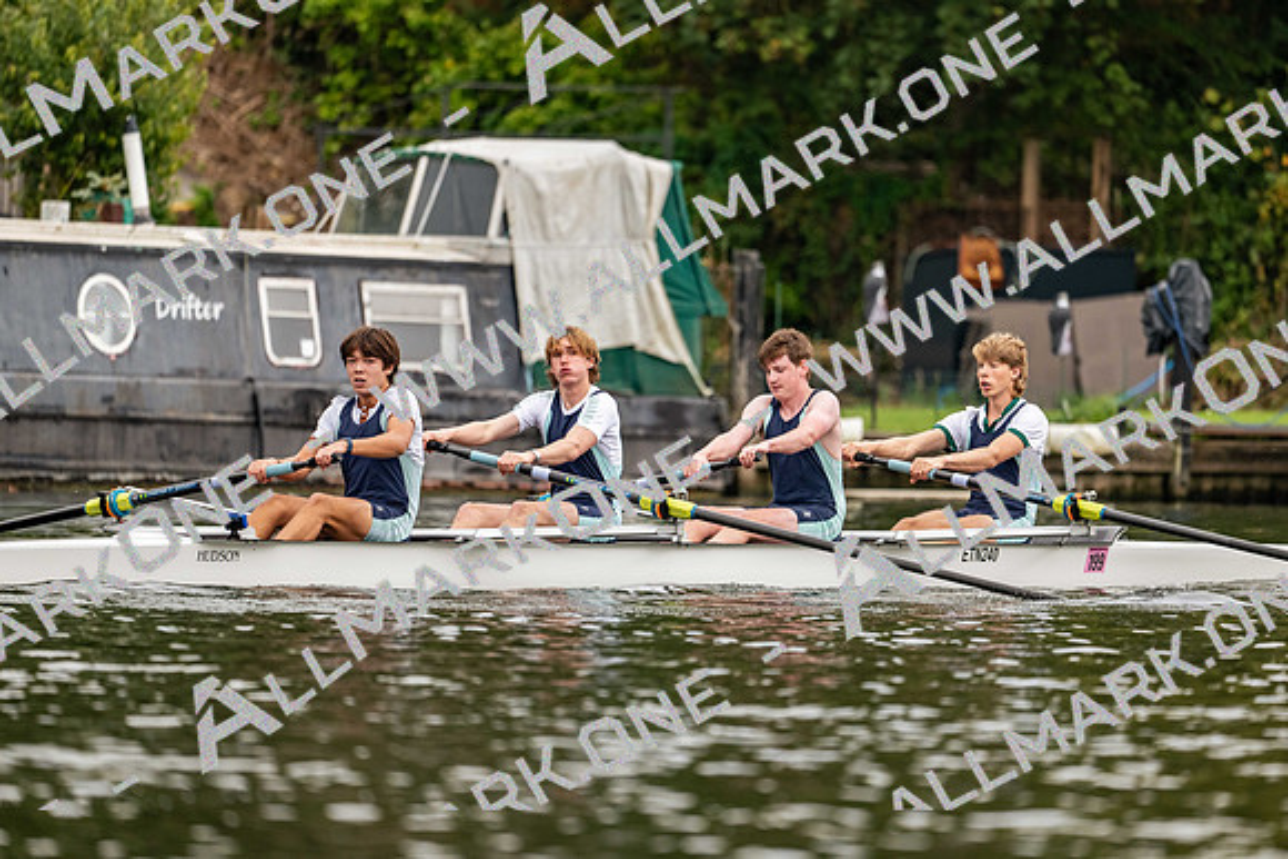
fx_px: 14314
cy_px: 430
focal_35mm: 400
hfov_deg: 5.2
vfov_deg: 3.4
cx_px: 644
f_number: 4.5
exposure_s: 1/2500
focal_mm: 400
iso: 1000
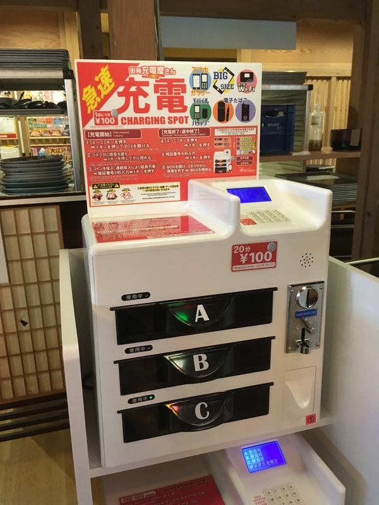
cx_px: 190
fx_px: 423
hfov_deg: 48.2
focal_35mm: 29
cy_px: 252
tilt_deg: -16.7
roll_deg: +1.5
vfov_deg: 61.7
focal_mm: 4.15
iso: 200
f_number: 2.2
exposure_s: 1/20
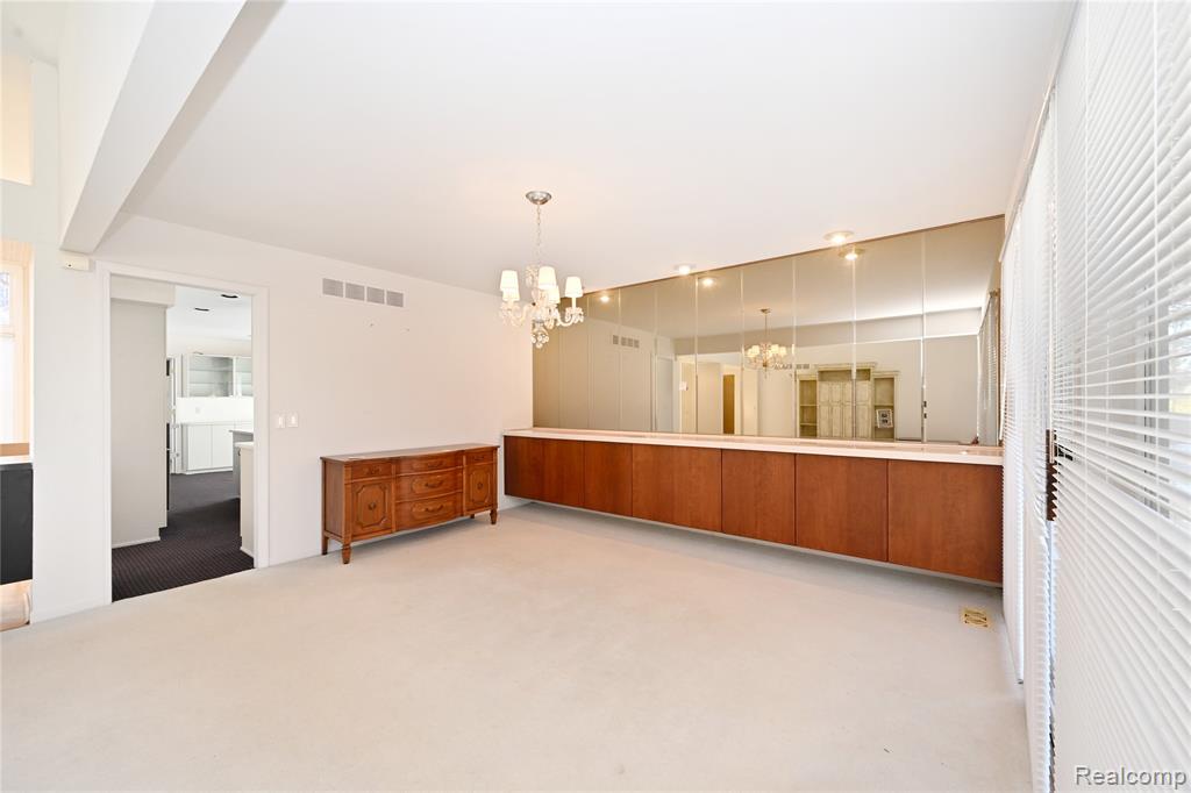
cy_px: 396
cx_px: 596
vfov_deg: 81.2
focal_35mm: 14
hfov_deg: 104.3
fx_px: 463
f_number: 8
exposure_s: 1/60
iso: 800
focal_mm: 14
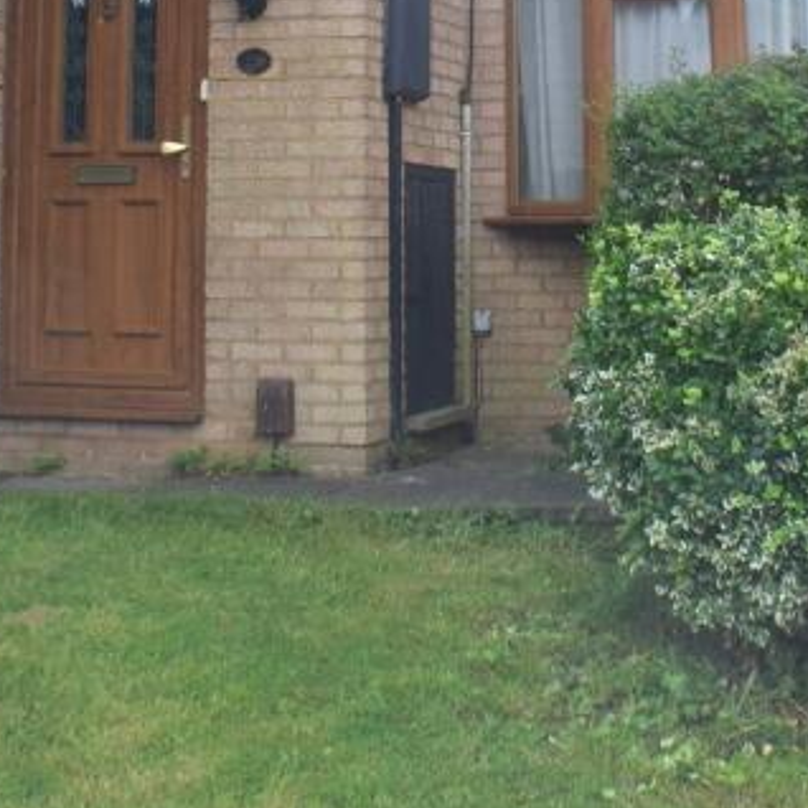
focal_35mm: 94
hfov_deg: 18.4
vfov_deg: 17.9
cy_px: -44
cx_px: 531
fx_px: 2492
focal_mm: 23
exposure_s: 1/250
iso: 400
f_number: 10
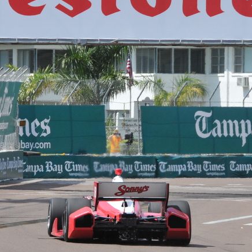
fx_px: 2601
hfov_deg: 5.5
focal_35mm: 316
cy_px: 100
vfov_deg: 5.5
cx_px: 65
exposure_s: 1/800
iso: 400
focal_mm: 135
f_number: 10
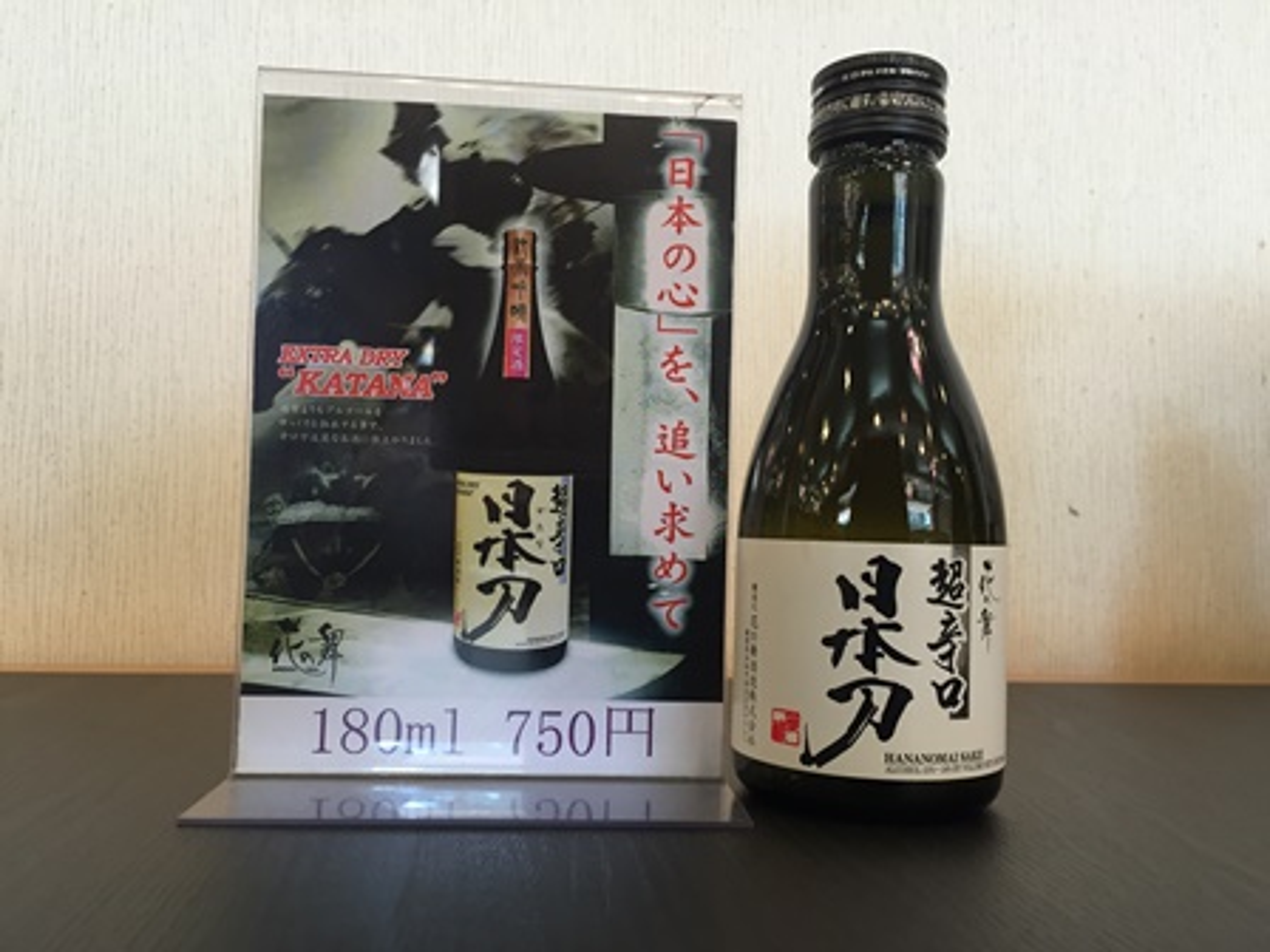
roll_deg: -1.7
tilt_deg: +3.8
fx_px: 1064
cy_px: 476
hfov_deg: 61.7
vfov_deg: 48.2
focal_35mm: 29
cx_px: 635
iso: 125
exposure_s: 1/33
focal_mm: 4.15
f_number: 2.2
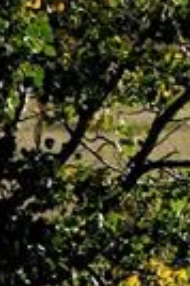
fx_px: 5508
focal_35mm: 694
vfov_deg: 2.9
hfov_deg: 1.9
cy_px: -397
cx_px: 897
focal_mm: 33.9
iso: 125
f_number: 5.6
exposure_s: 1/640
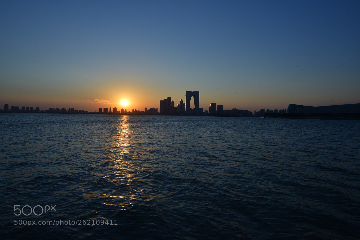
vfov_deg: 53.2
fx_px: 240
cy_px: 120
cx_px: 180
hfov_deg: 73.7
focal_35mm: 24
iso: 640
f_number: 14
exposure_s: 1/800
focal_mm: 24
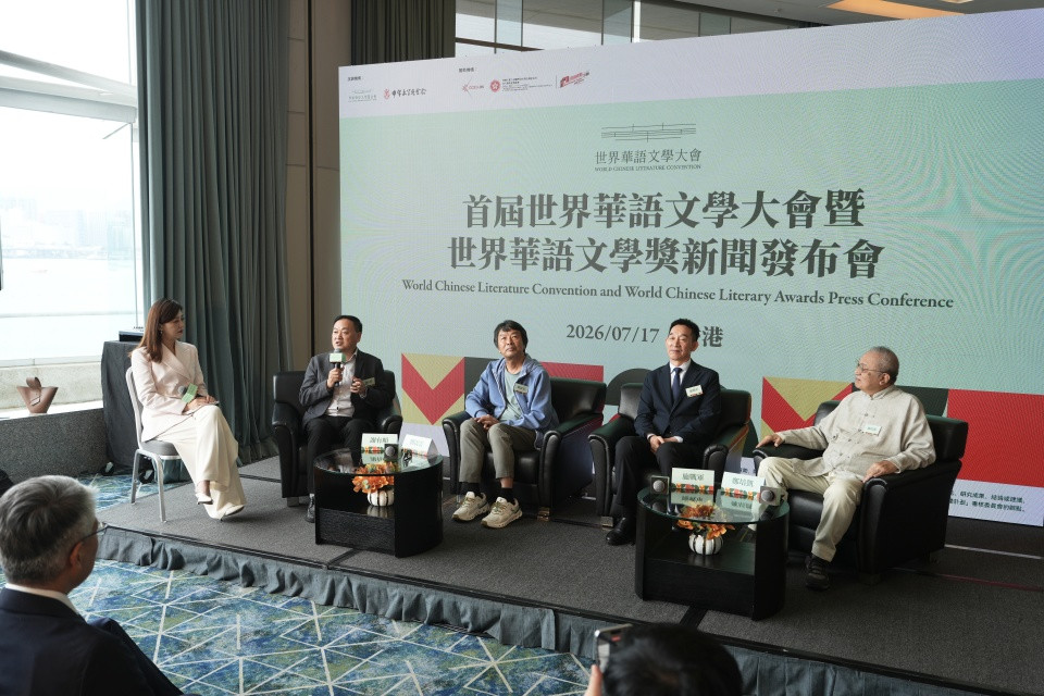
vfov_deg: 42.3
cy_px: 348
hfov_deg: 60.3
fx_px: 899
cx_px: 522
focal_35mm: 31
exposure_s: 1/100
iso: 100
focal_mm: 31
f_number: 4
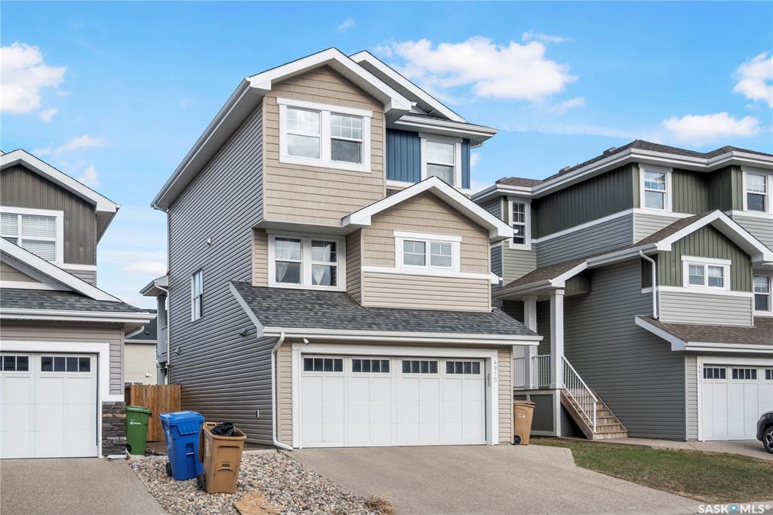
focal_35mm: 37
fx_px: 789
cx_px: 386
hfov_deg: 52.2
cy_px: 258
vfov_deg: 36.1
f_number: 8
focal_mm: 24.5
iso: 100
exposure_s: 1/125
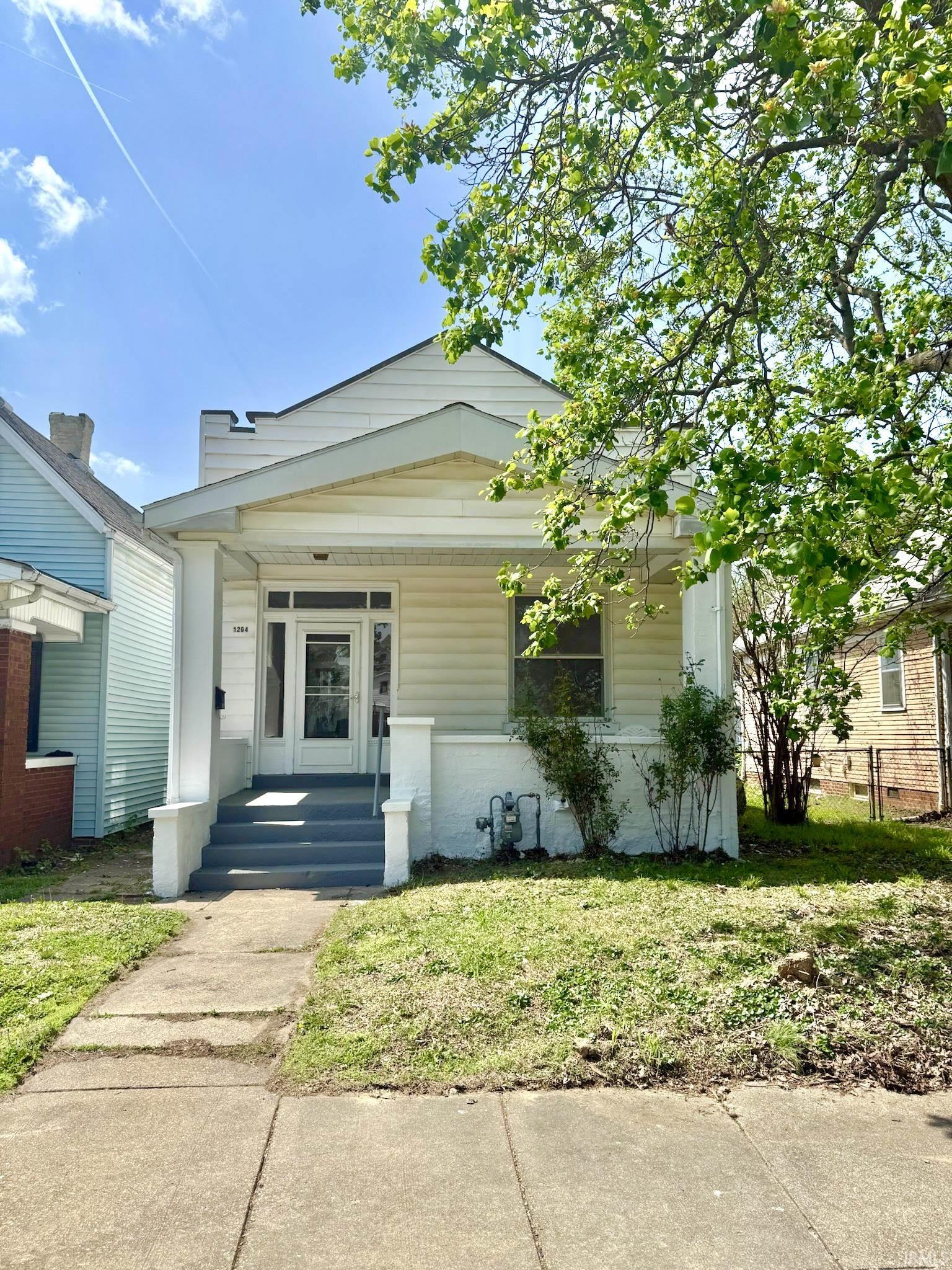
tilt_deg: +5.0
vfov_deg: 71.6
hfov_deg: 56.8
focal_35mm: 24
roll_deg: -0.1
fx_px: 880
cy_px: 635
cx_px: 476
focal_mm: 6.76
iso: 80
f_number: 1.78
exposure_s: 1/4405
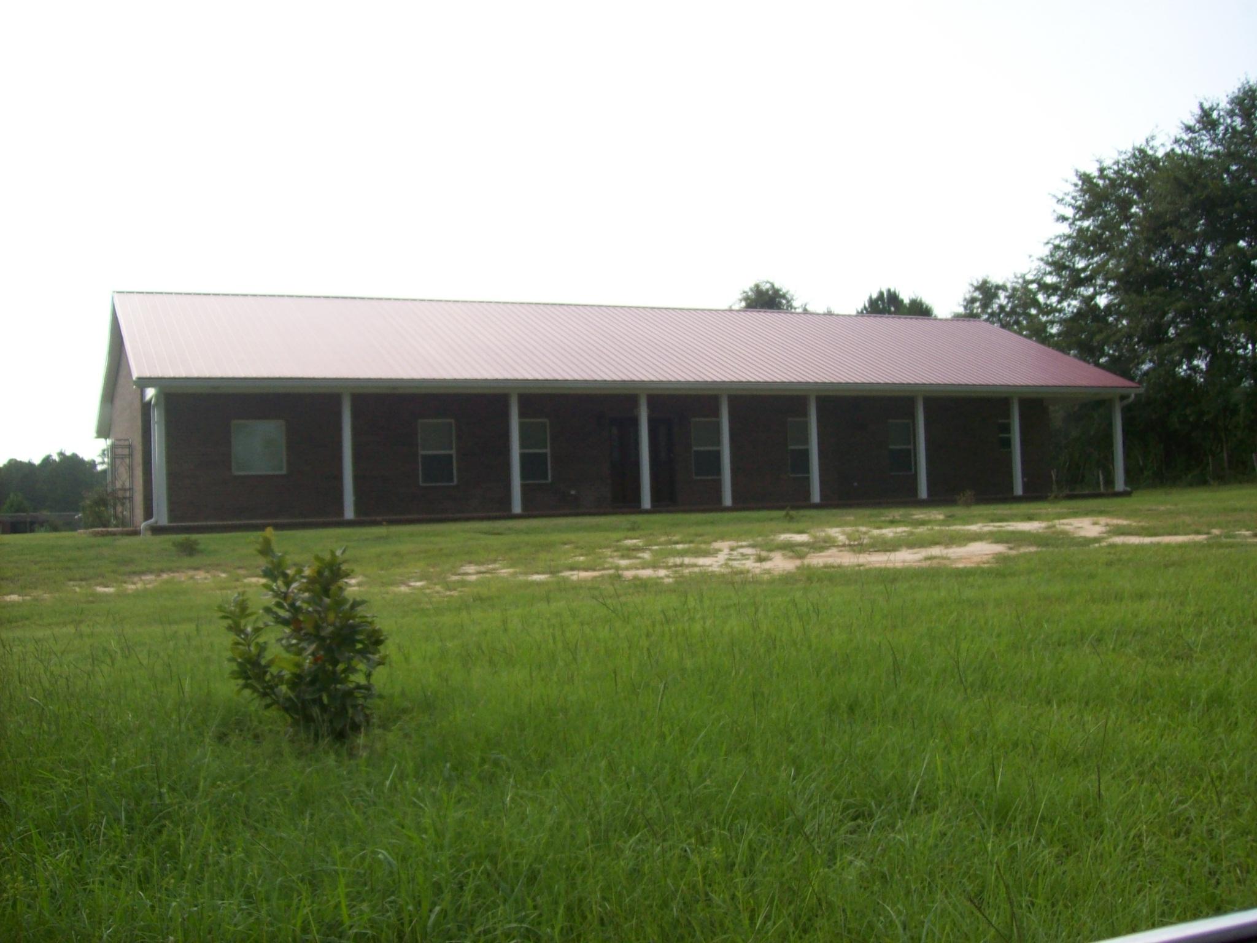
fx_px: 1307
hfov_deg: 51.4
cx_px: 628
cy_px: 472
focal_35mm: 36
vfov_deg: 39.7
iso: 80
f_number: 2.7
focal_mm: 6
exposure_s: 1/570
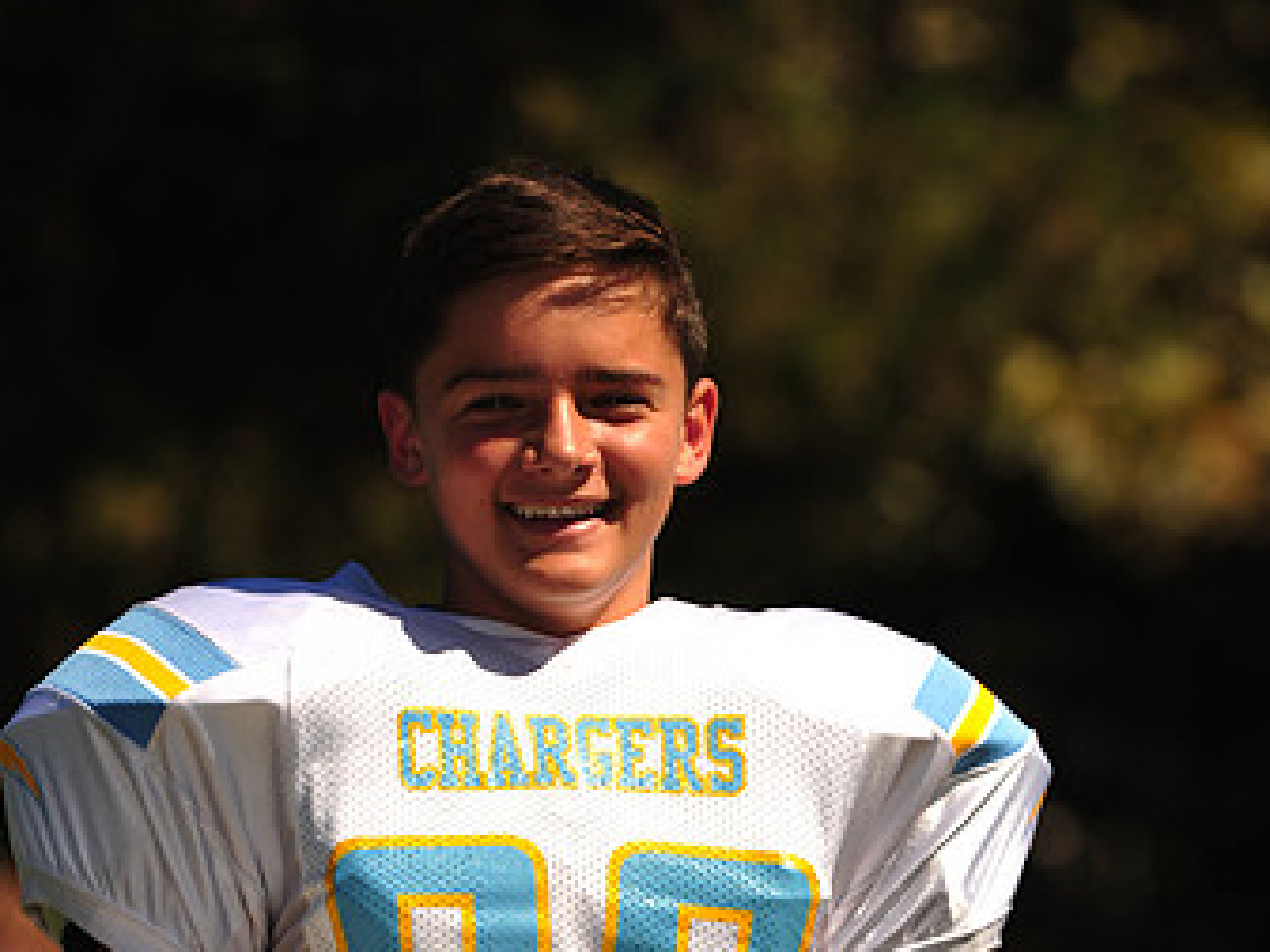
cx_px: 635
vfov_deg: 4.5
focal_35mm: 332
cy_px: 1050
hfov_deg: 6.0
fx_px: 12180
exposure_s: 1/1000
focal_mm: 200
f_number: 5
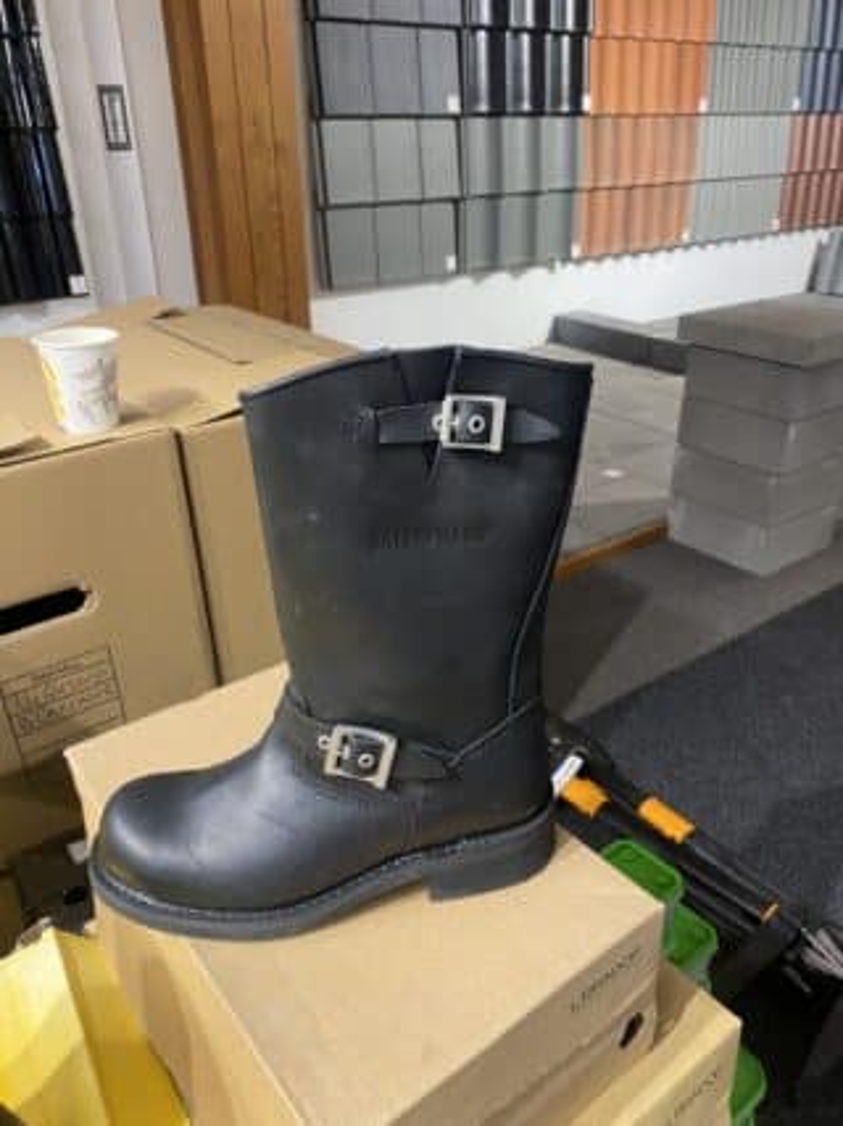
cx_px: 422
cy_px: 563
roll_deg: +1.6
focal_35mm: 26
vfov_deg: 67.3
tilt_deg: -26.9
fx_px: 845
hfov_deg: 53.0
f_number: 1.8
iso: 200
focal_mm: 4.25
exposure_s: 1/50
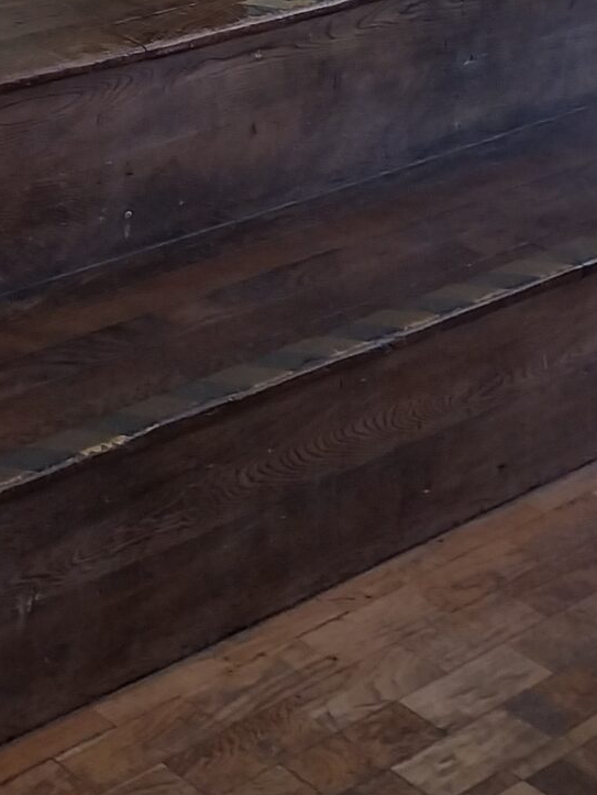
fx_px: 2114
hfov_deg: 14.6
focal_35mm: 92
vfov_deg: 17.7
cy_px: -573
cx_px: -393
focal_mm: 4
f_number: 1.8
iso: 125
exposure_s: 1/50
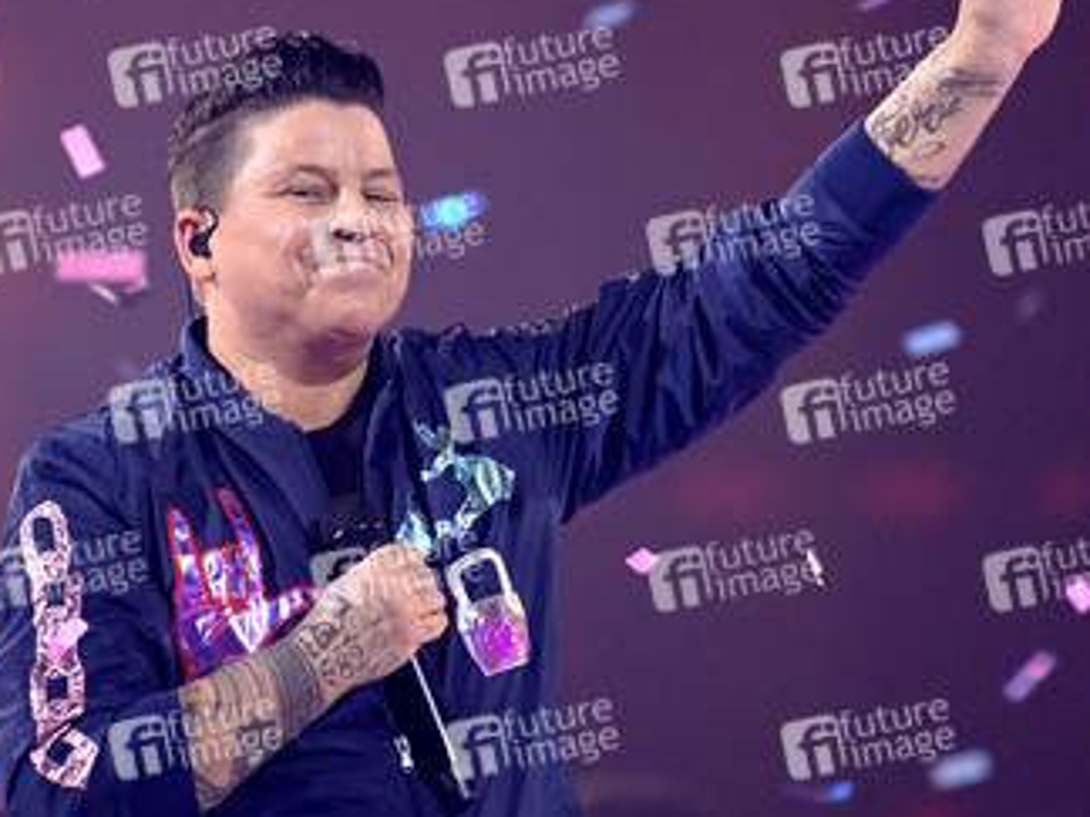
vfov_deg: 2.2
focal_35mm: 669
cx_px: 442
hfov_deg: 3.0
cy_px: 319
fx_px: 21066
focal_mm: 500
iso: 8000
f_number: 5.6
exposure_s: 1/500
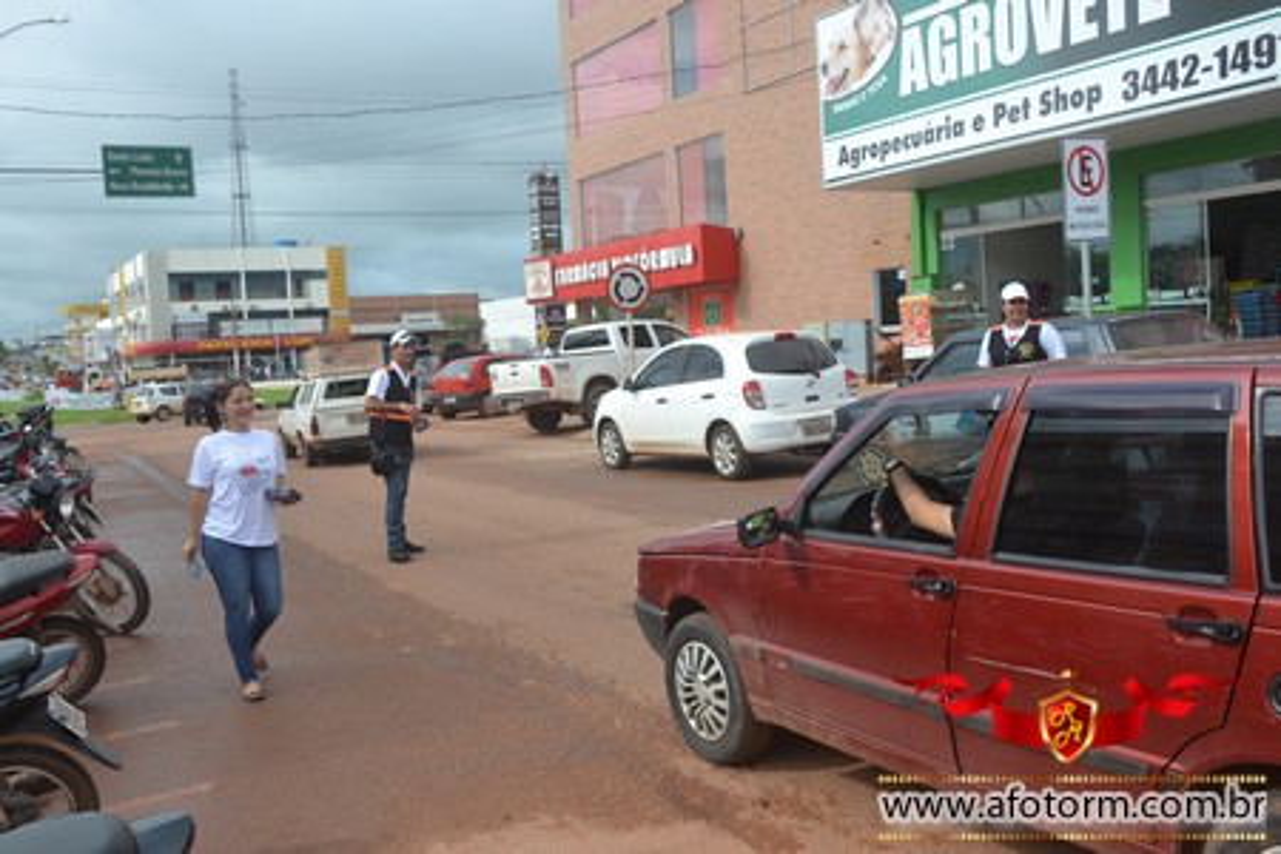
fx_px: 1174
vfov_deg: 40.0
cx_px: 640
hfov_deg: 57.2
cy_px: 427
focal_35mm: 33
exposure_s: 1/250
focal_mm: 22
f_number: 8
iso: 100
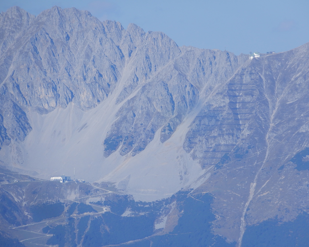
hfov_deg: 4.1
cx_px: 159
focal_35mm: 470
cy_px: 124
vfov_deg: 3.3
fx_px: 4299
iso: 80
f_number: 6.3
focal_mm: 80.3
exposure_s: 1/500
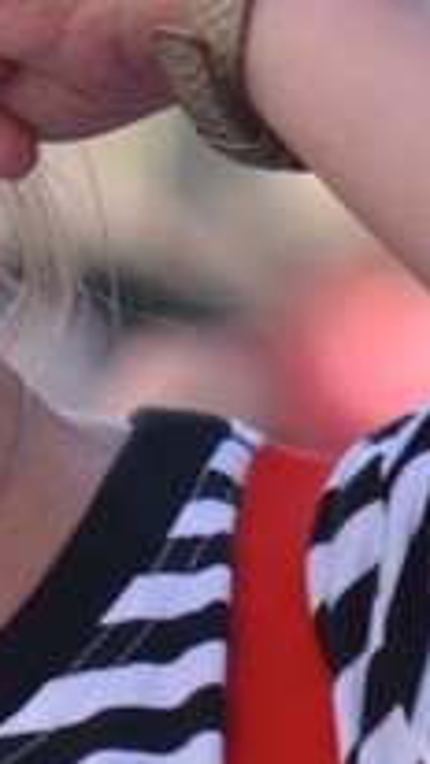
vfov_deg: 1.8
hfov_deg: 1.0
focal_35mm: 1174
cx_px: -634
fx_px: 23778
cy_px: -217
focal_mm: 150
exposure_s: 1/200
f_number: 4.5
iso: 100
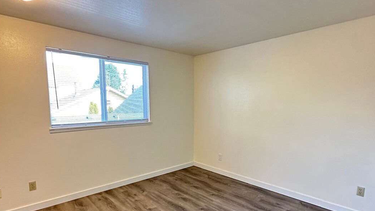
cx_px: 190
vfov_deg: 53.1
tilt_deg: -7.2
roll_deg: -0.3
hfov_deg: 83.8
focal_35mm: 21
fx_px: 209
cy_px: 128
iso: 320
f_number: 2.2
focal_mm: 2.22
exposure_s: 1/60
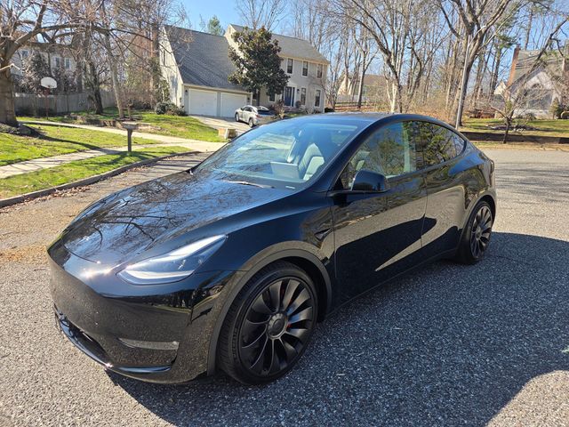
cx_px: 284
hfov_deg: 73.9
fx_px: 378
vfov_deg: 58.9
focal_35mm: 23
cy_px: 214
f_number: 1.8
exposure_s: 1/1245
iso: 80
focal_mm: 5.4
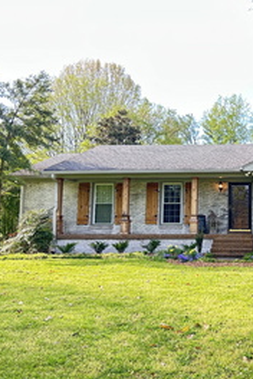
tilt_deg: +6.1
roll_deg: +0.3
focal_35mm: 41
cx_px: 244
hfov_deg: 30.6
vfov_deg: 47.4
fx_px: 432
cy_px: 191
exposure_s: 1/199
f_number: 1.5
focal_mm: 5.7
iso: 50
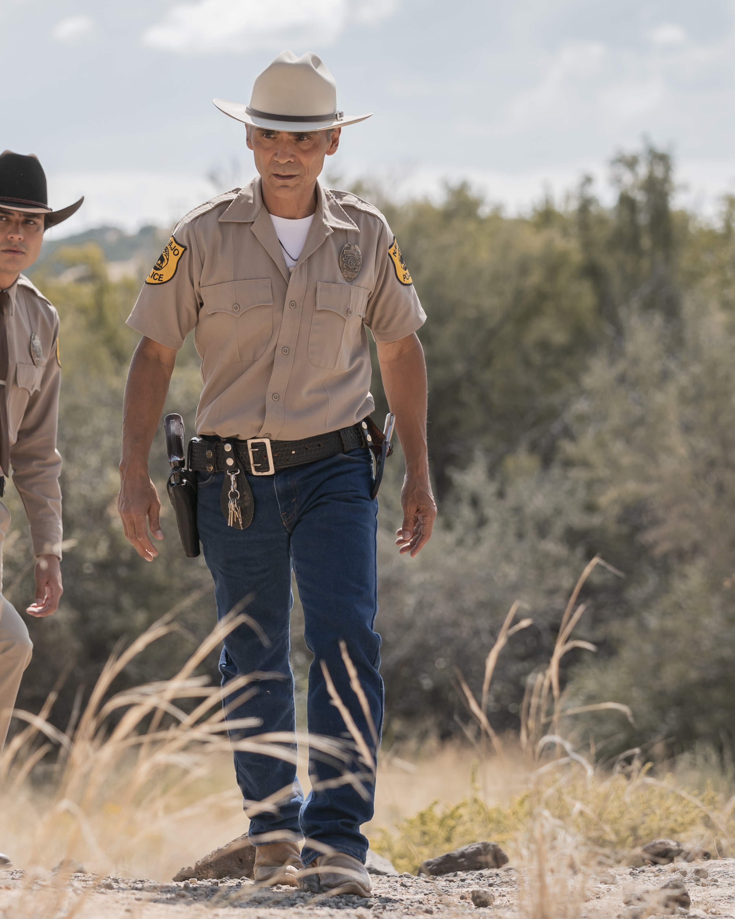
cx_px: 104
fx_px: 4568
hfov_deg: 9.2
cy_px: 492
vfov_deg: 11.5
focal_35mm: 168
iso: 400
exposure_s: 1/2000
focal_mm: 97
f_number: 4
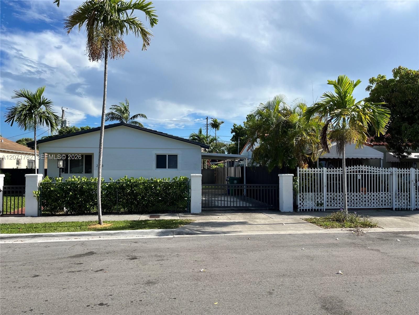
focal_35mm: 26
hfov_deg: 67.3
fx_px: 315
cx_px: 210
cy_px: 158
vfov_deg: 53.1
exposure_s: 1/3049
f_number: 1.6
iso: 50
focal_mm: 5.1
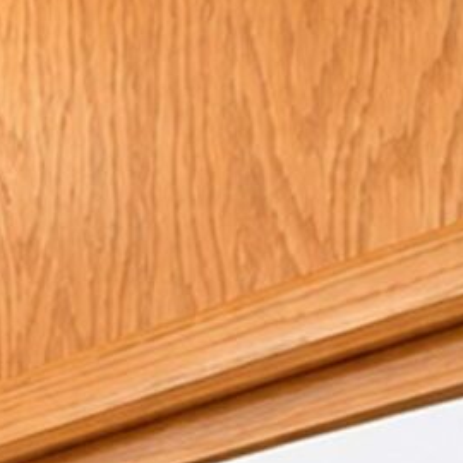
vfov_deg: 10.6
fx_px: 1831
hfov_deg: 9.2
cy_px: 1347
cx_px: -1163
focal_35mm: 121
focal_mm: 10
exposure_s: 1/80
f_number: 9
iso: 1250
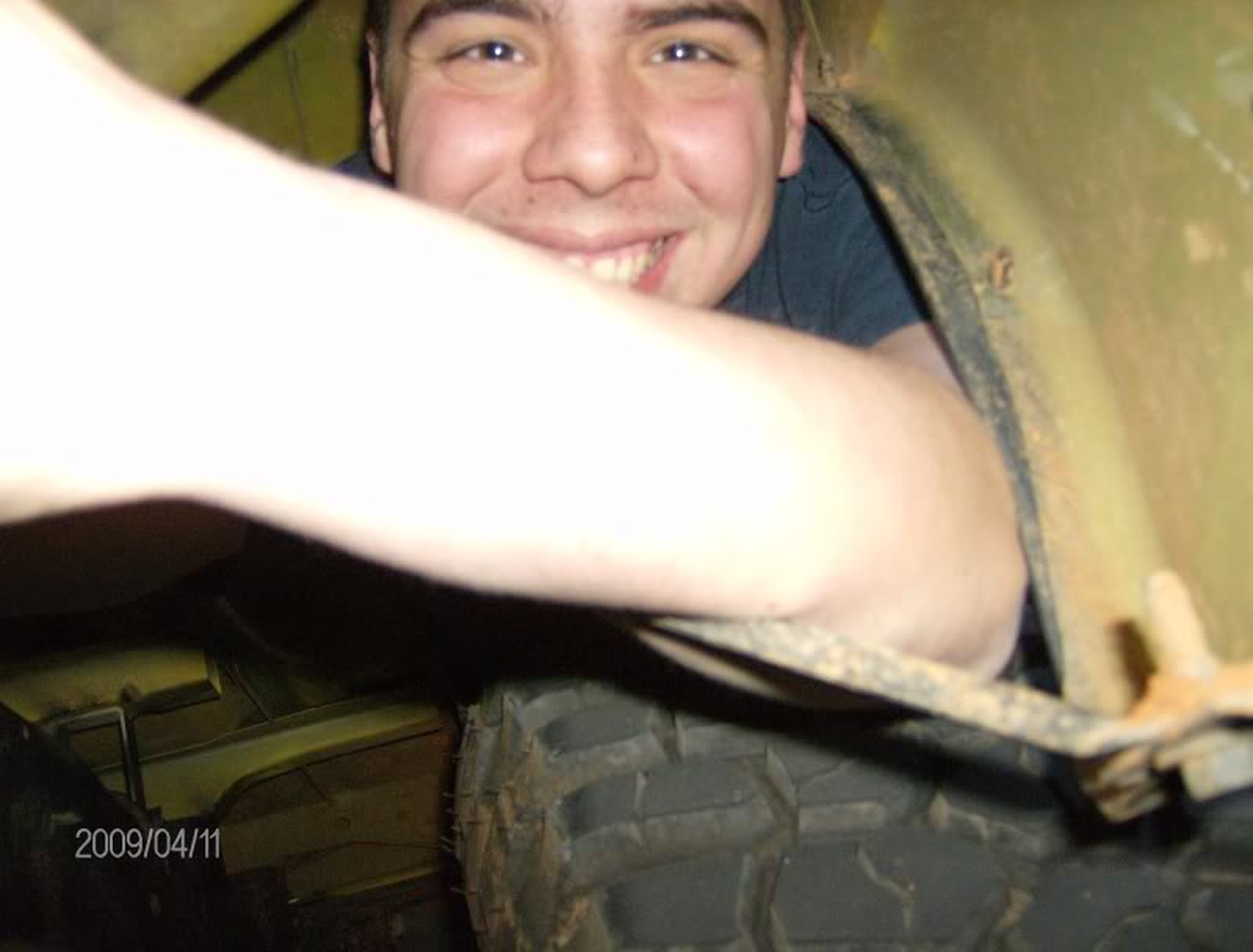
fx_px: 1309
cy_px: 476
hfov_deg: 51.1
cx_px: 626
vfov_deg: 40.0
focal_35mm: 36
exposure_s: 1/60
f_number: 2.8
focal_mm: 6
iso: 200
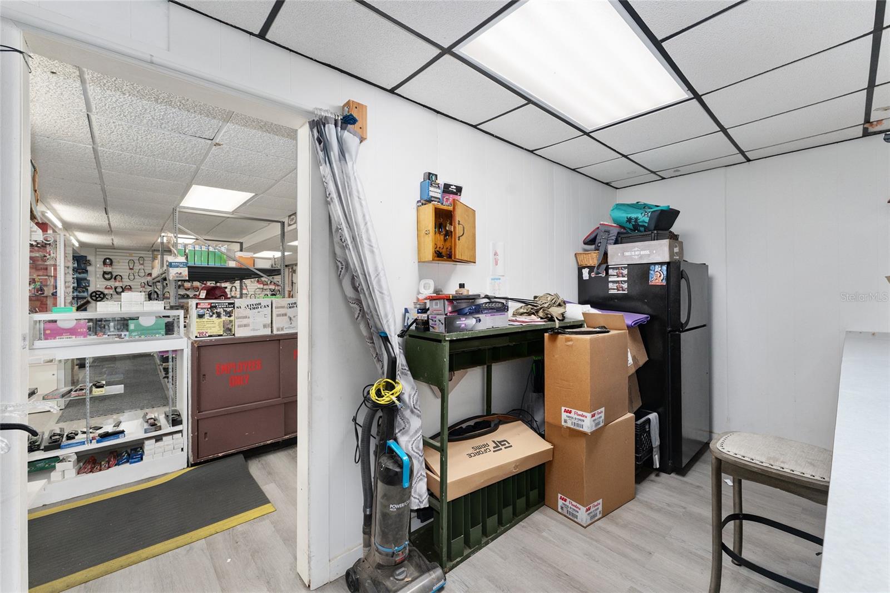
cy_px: 296
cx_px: 445
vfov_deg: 81.2
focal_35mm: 14
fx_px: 346
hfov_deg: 104.3
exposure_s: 1/30
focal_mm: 14
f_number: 7.1
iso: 1600
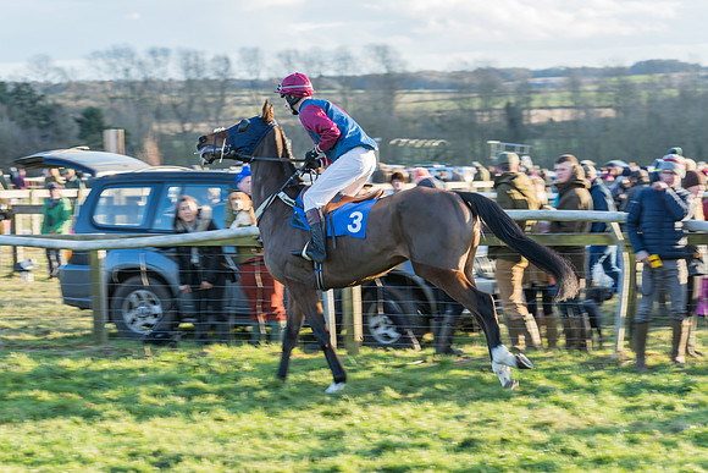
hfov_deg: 15.1
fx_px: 2663
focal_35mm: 135
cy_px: 233
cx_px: 338
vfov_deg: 10.1
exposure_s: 1/125
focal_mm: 118
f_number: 5.6
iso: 200
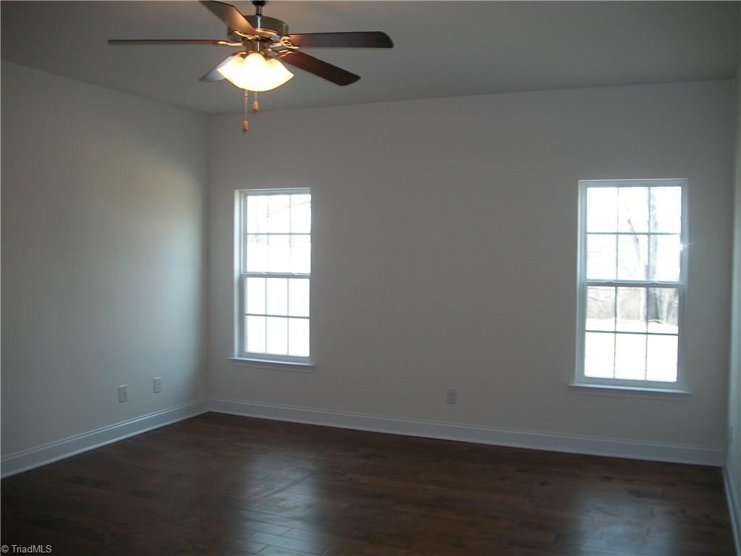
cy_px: 278
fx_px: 685
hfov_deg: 56.8
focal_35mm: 32
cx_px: 370
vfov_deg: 44.2
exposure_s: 1/30
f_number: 2.9
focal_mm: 5.7
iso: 80
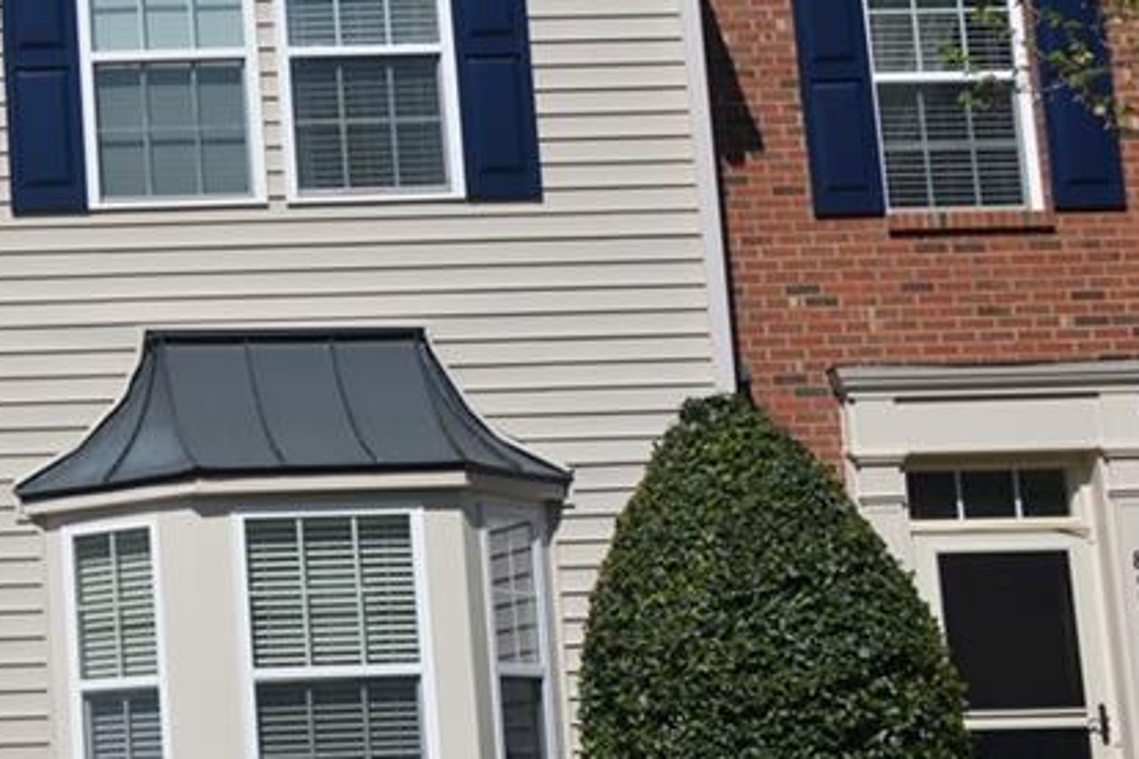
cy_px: 342
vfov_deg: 16.3
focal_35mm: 84
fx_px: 2657
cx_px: -217
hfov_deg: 22.4
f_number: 9
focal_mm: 34
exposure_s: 1/320
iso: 100
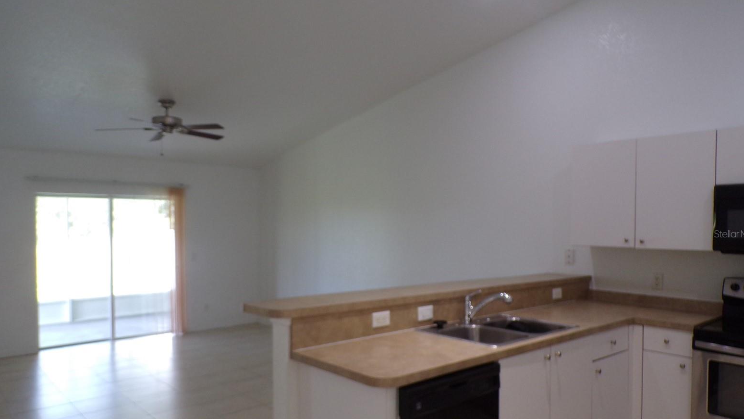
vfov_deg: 42.8
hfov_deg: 69.8
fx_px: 533
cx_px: 375
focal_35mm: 27
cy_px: 234
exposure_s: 1/34
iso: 137
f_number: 3
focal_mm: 4.3
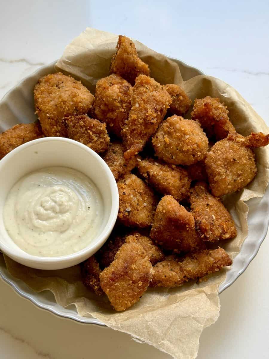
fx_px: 497
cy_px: 180
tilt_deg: -67.1
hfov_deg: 30.3
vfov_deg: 39.7
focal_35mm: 48
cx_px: 134
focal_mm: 6.76
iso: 160
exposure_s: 1/60
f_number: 1.78
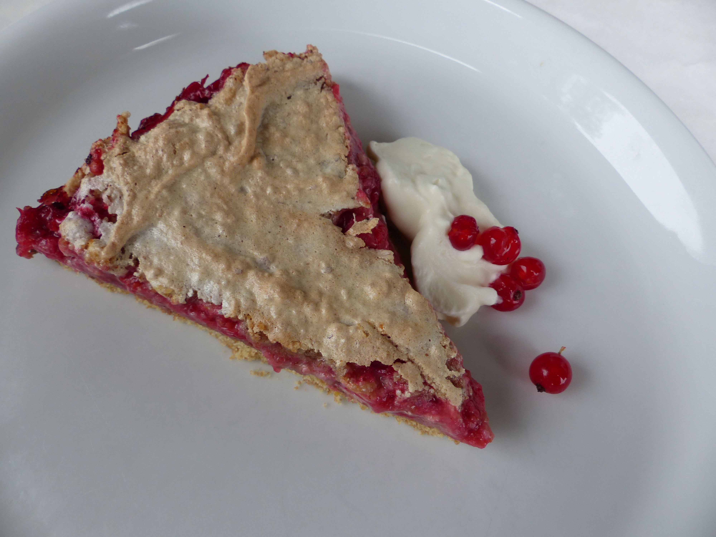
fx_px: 517
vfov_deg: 54.9
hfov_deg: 69.4
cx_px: 358
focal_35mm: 25
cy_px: 268
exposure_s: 1/80
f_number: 2.8
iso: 100
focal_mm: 4.5
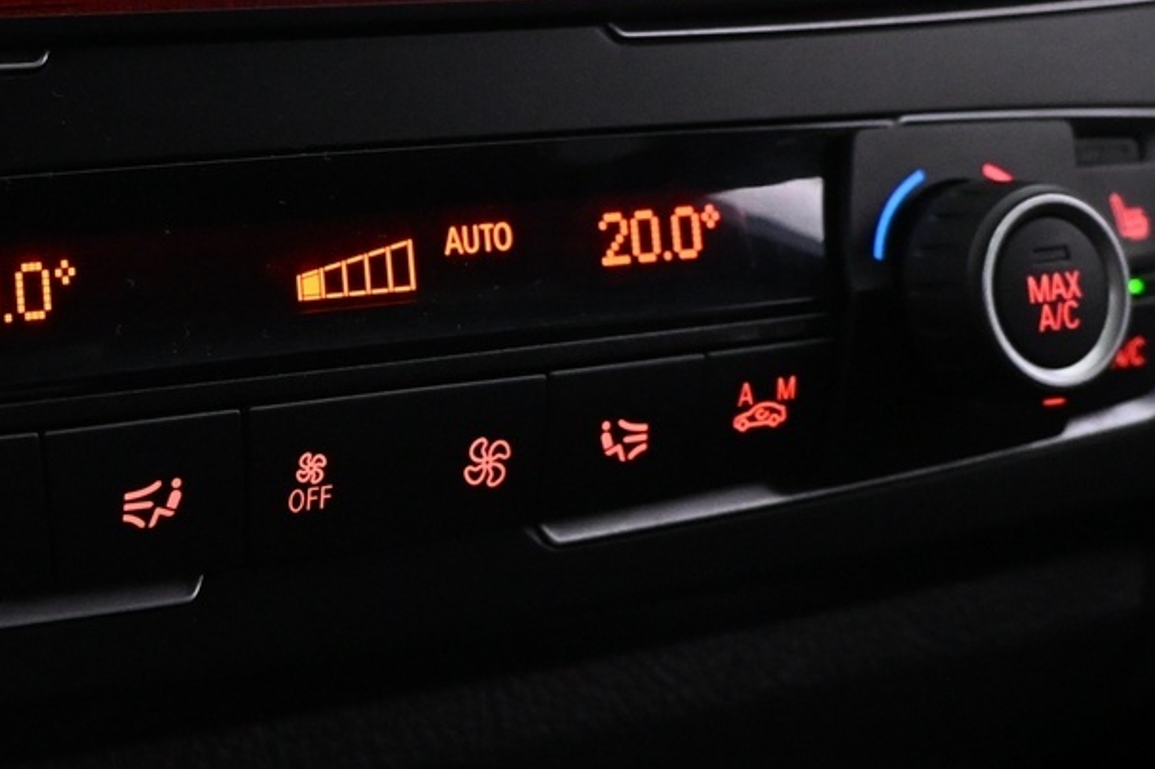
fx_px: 2053
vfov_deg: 20.9
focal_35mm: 64
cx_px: 133
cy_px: 104
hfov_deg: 30.2
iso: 3600
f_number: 3.5
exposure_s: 1/60
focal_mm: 16
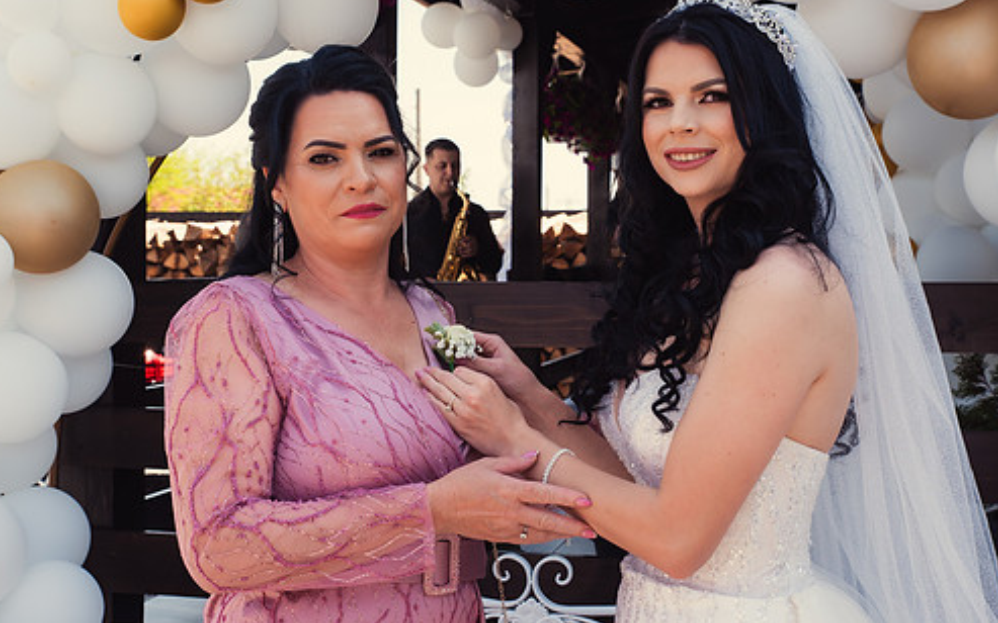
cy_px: 304
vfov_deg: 24.0
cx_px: 476
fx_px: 1469
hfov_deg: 37.5
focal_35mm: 54
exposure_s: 1/200
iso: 200
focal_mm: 45
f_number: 7.1
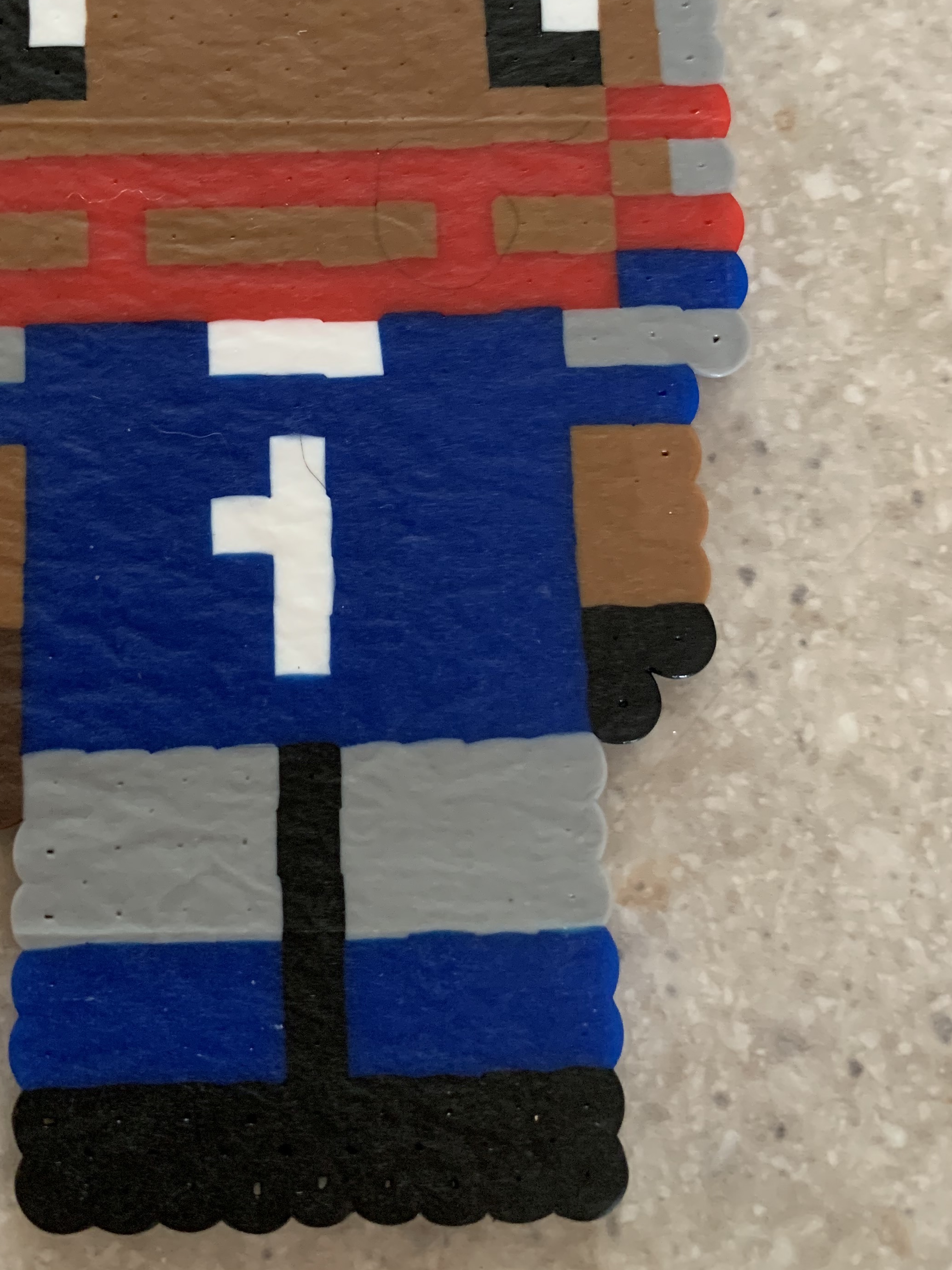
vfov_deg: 47.9
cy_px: 391
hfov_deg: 37.2
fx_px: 1394
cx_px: 294
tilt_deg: -80.9
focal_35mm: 38
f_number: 1.8
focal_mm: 4.25
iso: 400
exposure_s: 1/40
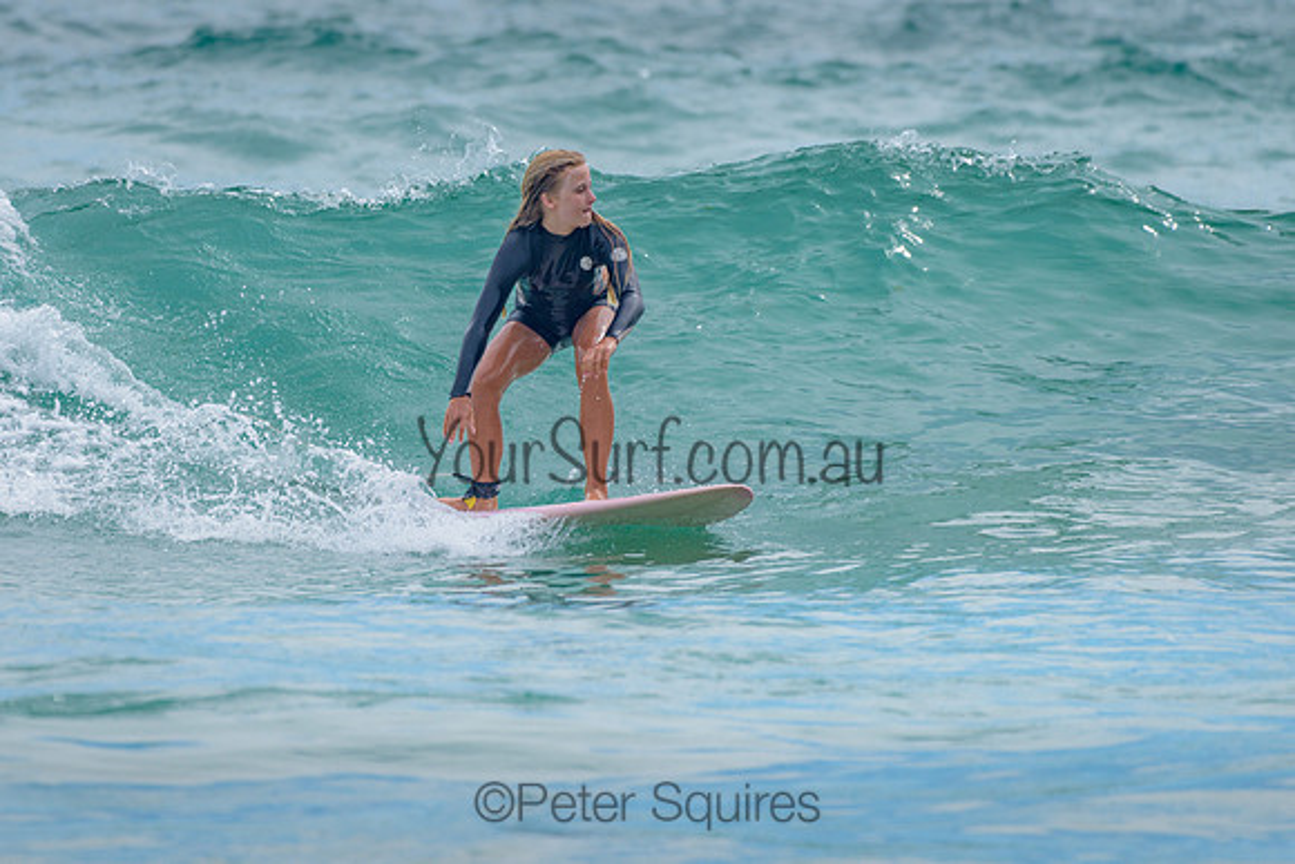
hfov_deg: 3.4
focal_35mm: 613
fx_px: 22040
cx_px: 502
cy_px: 335
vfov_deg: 2.2
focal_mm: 500
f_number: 5.6
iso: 200
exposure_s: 1/2000
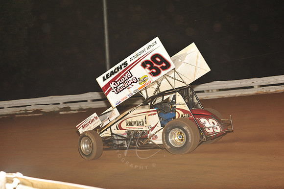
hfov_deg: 23.7
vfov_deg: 15.9
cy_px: 94
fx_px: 678
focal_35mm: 86
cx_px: 142
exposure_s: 1/320
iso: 1000
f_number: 7.1
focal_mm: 86
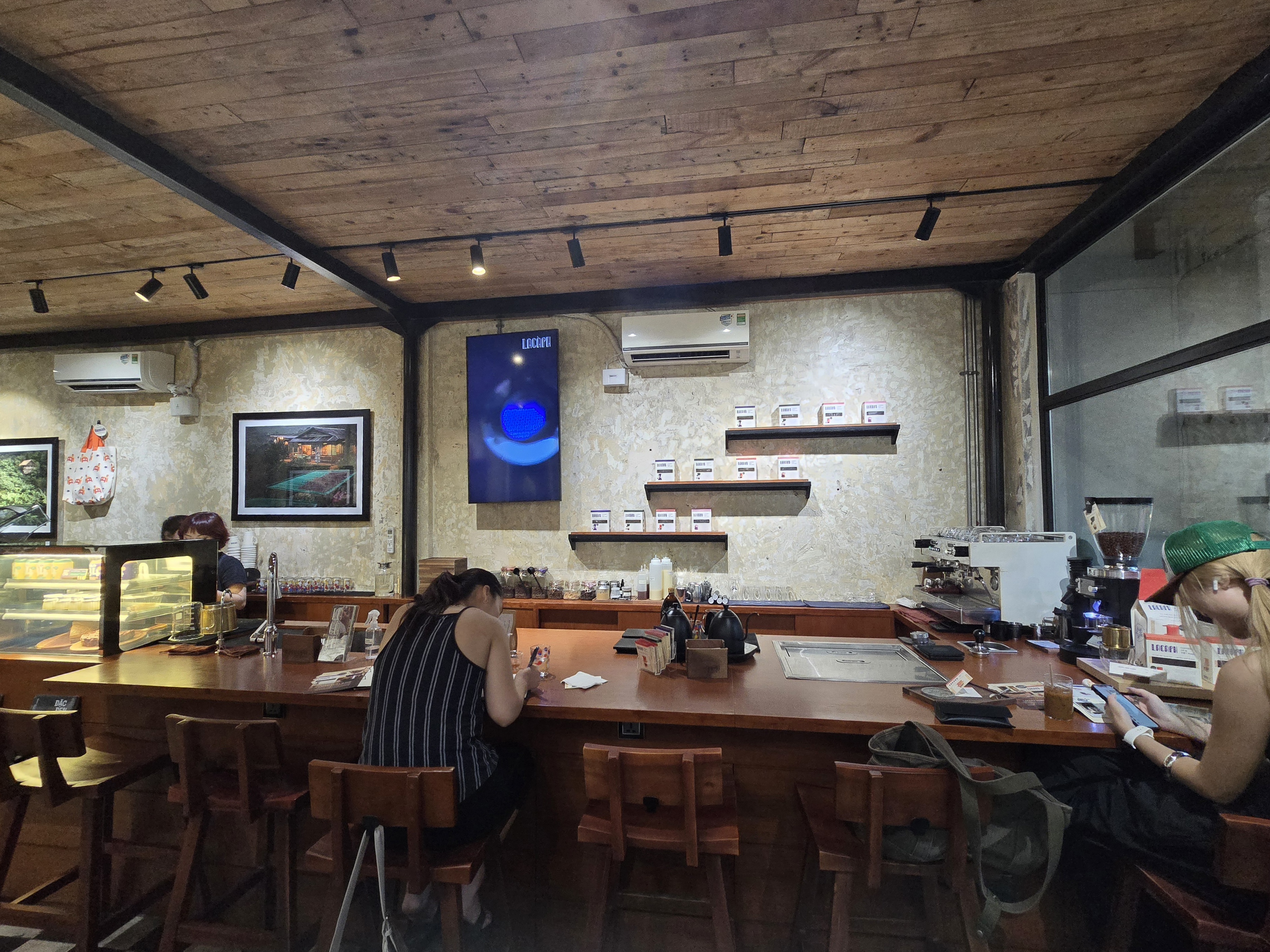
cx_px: 635
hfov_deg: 106.2
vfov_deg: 89.9
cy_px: 476
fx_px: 477
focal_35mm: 13
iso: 400
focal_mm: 2.2
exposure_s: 1/50.3
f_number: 2.2
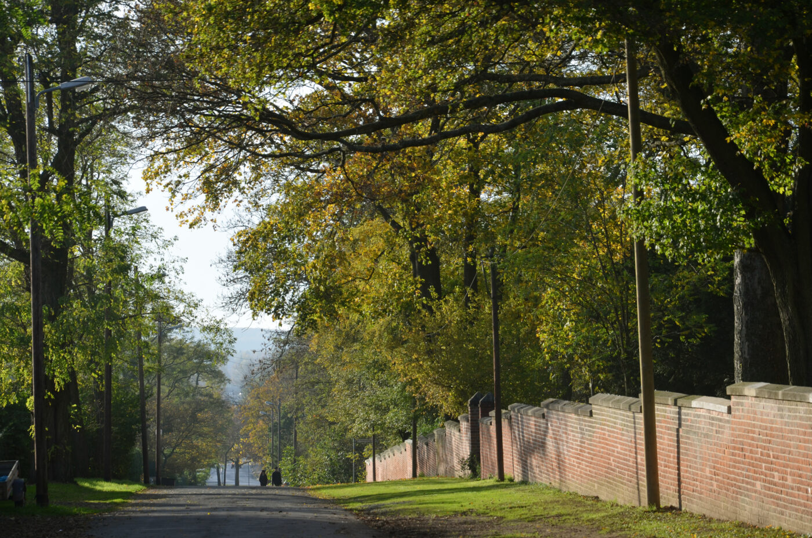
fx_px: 3106
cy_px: 269
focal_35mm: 138
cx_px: 406
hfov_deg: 14.9
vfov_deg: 9.9
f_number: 8
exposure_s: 1/250
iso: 180
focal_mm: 92
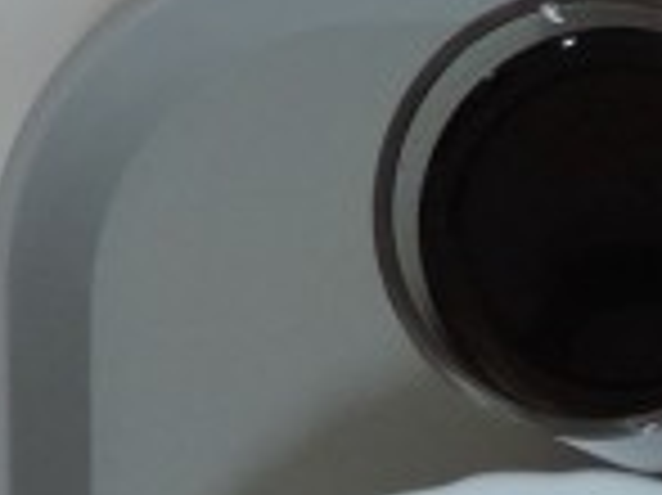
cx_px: 1103
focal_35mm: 100
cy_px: 776
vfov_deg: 13.7
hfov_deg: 17.0
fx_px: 1911
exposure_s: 1/25
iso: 400
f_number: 3
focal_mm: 4.3
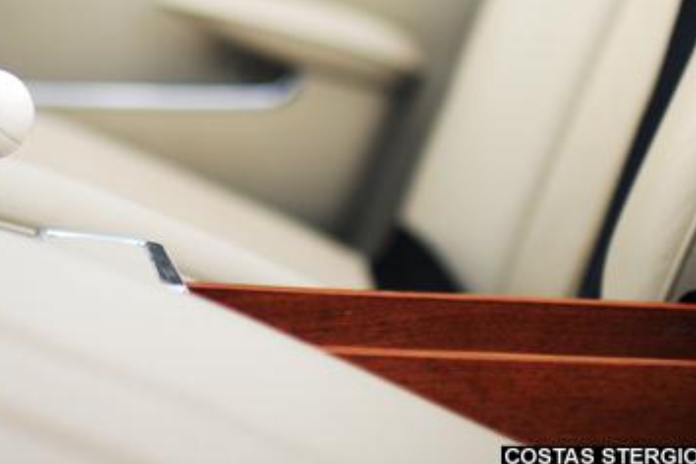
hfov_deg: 22.5
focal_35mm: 89
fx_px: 1721
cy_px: -107
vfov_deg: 14.8
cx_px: 136
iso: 100
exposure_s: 1/640
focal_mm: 35
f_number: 1.4
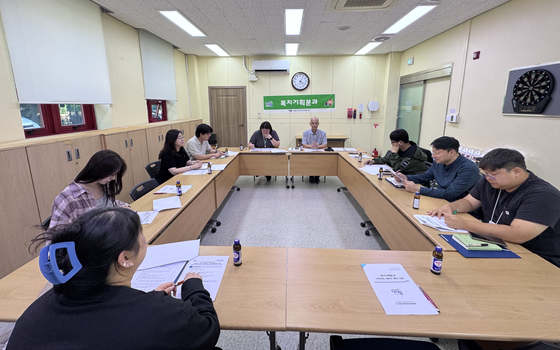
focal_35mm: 15
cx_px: 280
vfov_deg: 74.3
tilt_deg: -9.9
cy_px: 147
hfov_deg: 101.5
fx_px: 229
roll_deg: +0.4
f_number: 2.2
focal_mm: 2.22
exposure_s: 1/120
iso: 125
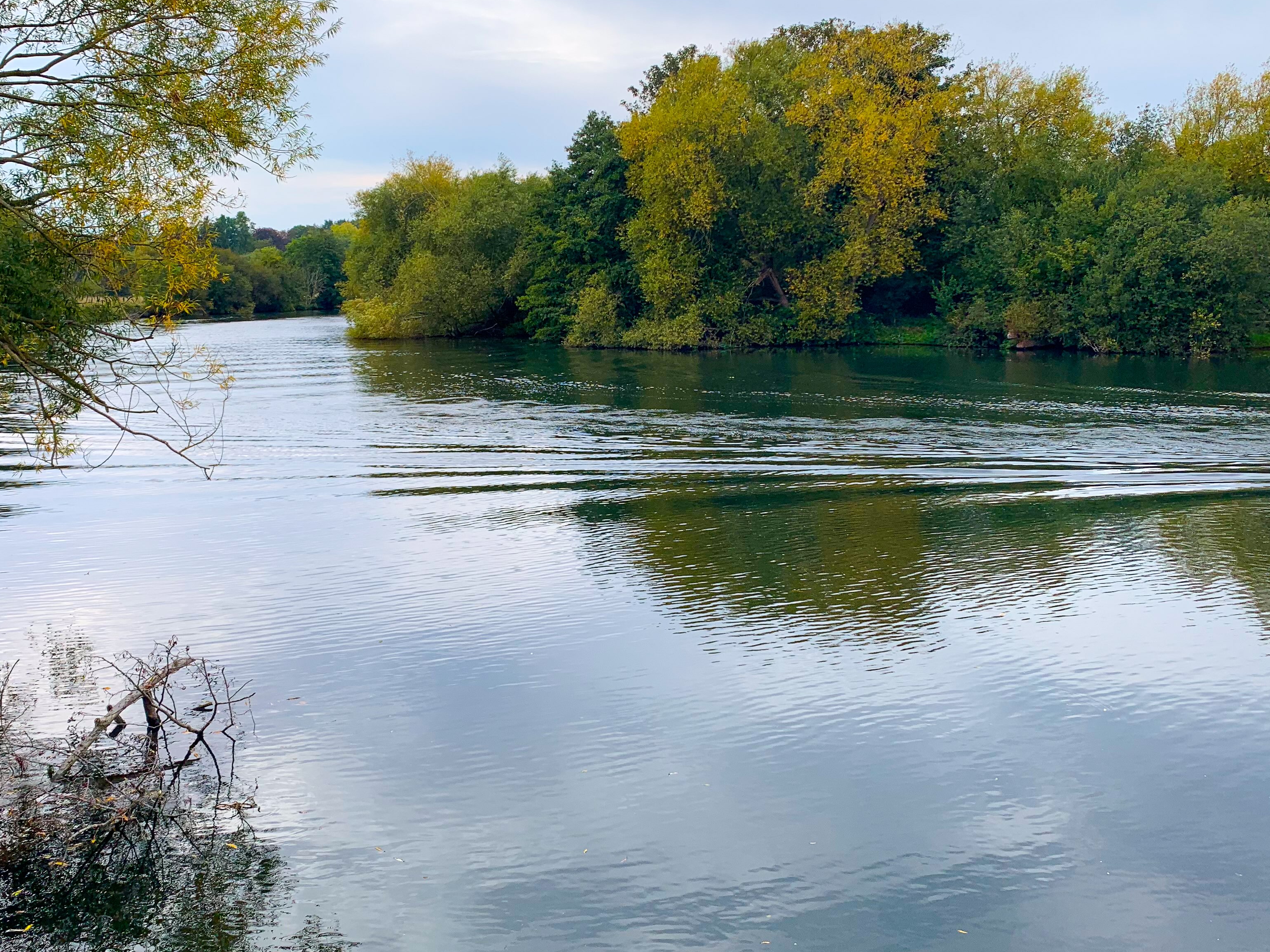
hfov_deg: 53.9
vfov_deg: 41.8
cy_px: 446
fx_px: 1247
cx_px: 567
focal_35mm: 34
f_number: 1.8
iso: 25
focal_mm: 4.25
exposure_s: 1/1200
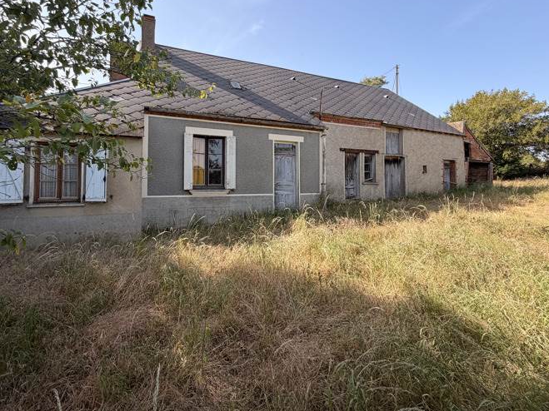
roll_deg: +0.1
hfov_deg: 90.6
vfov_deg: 74.2
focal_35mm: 17
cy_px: 172
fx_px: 270
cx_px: 239
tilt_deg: +2.9
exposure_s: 1/607
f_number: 2.2
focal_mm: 2.22
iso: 40
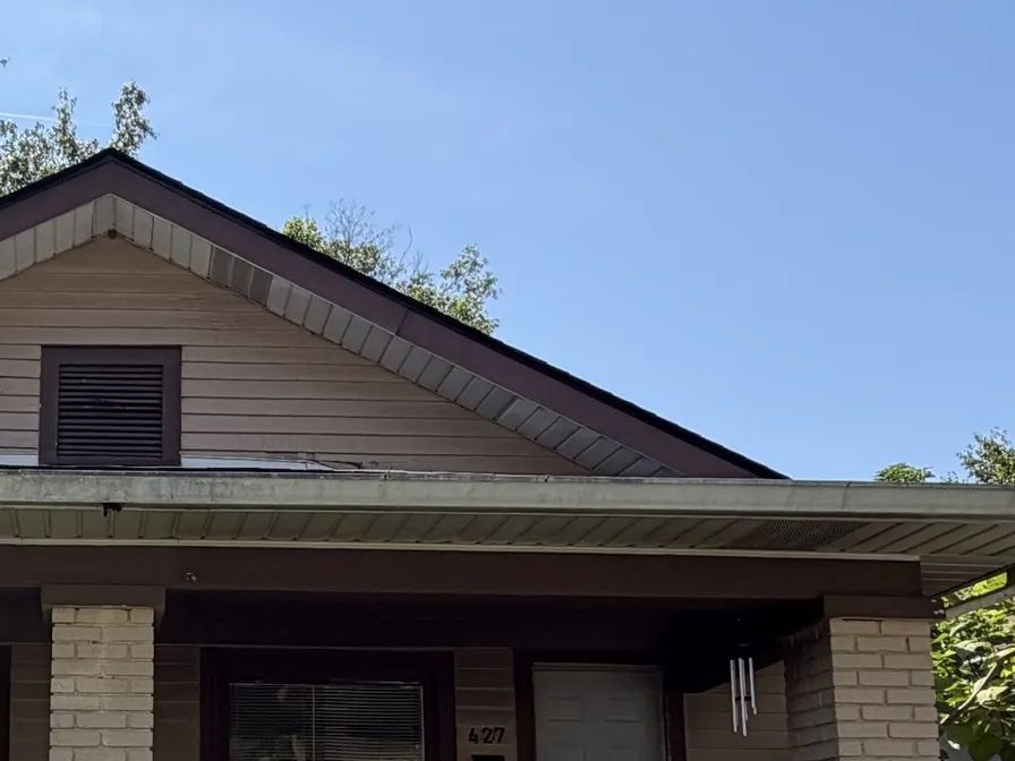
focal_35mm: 48
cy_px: 689
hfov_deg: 37.5
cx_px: 136
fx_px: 1407
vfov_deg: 29.0
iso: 25
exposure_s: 1/770
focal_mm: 2.22
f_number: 2.2
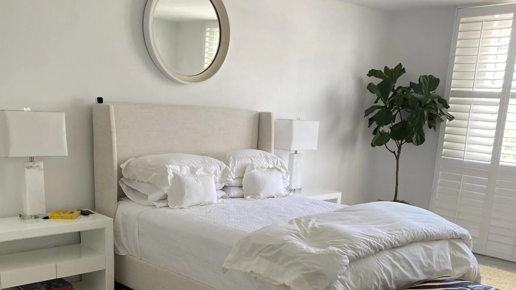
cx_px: 258
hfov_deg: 52.8
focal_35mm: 38
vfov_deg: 30.3
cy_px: 238
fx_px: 520
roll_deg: -3.5
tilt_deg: -12.3
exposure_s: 1/120
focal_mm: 4.25
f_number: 1.8
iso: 80
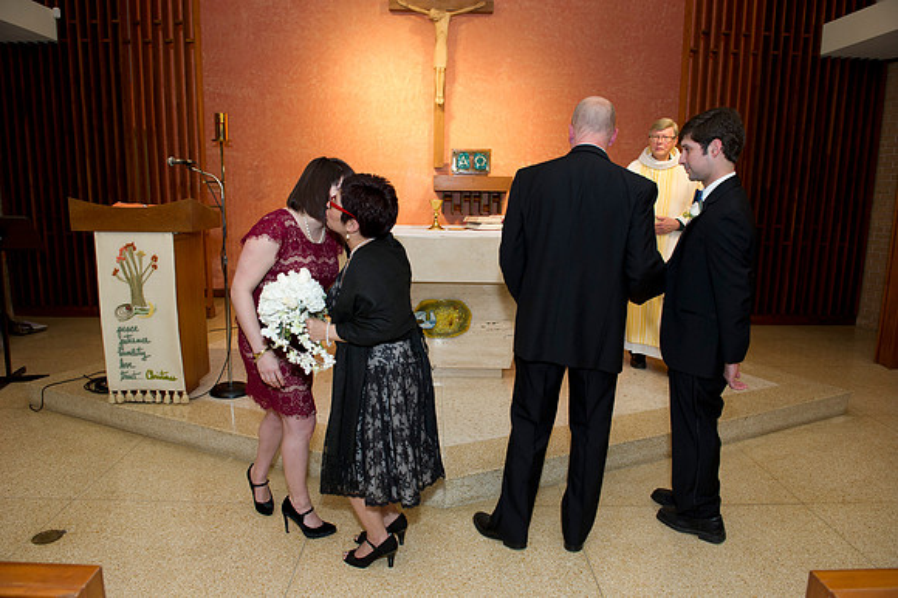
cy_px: 299
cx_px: 449
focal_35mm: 24
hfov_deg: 73.8
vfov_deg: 53.1
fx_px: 598
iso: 1600
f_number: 5
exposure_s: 1/200
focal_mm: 24
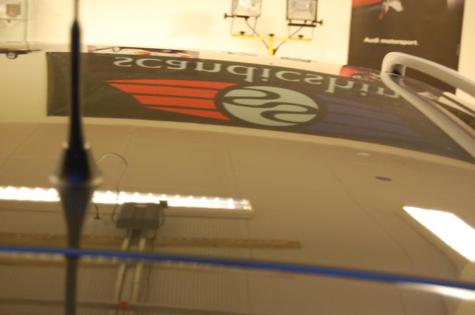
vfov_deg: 18.9
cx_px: 238
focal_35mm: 72
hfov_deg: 28.1
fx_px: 949
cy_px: 158
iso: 800
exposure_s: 1/10
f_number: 5.6
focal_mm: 48
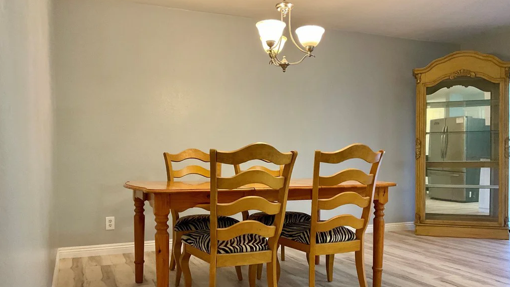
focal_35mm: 32
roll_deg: +0.5
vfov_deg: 36.6
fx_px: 433
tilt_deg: -1.6
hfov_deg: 61.0
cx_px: 256
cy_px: 172
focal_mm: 3
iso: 250
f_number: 1.8
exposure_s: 1/60
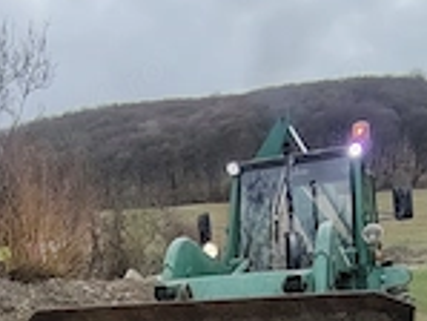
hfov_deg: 43.6
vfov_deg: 28.8
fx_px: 531
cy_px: 393
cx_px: 172
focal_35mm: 43
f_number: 2.2
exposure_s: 1/699
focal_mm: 1.42
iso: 100
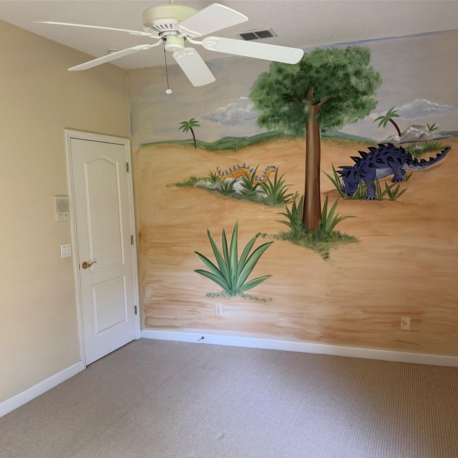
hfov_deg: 55.3
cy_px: 234
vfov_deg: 55.6
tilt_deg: -5.7
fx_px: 434
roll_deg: +1.1
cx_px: 267
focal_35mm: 29
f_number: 1.78
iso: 200
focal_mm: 6.76
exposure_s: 1/64
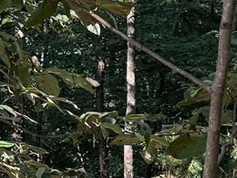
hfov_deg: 10.5
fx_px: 1294
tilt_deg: -9.9
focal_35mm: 189
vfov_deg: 7.8
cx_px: 147
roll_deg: -2.5
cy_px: 140
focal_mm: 6.76
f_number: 1.78
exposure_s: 1/310
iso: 100
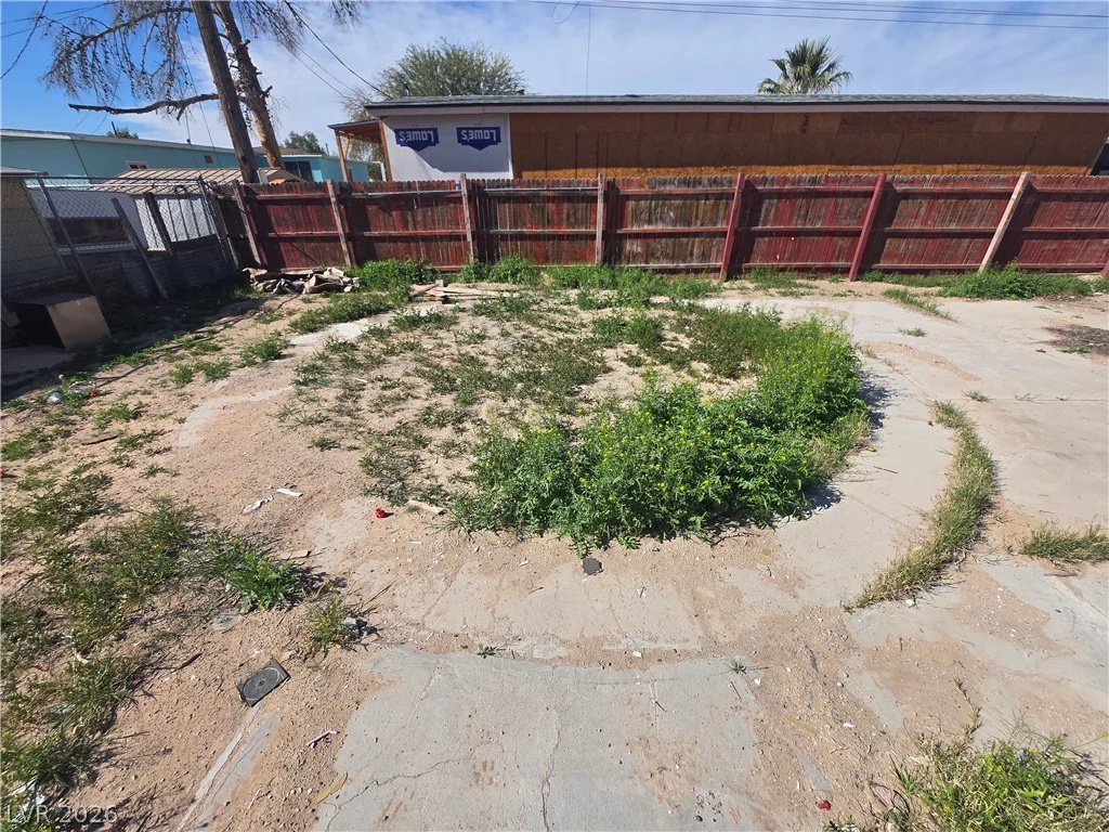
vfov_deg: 89.9
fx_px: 416
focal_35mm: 13
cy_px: 416
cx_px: 554
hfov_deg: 106.2
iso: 25
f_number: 2.2
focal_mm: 1.7
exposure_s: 1/1742
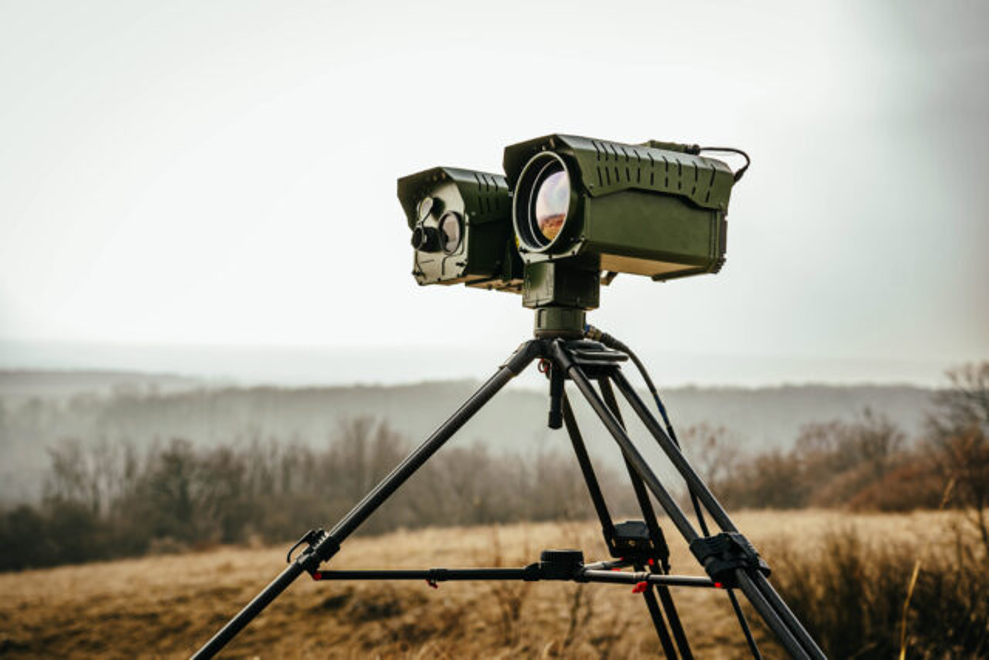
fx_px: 2061
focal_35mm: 75
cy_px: 330
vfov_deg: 18.2
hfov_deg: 27.0
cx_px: 494
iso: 50
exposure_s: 1/250
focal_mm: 75
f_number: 4.5
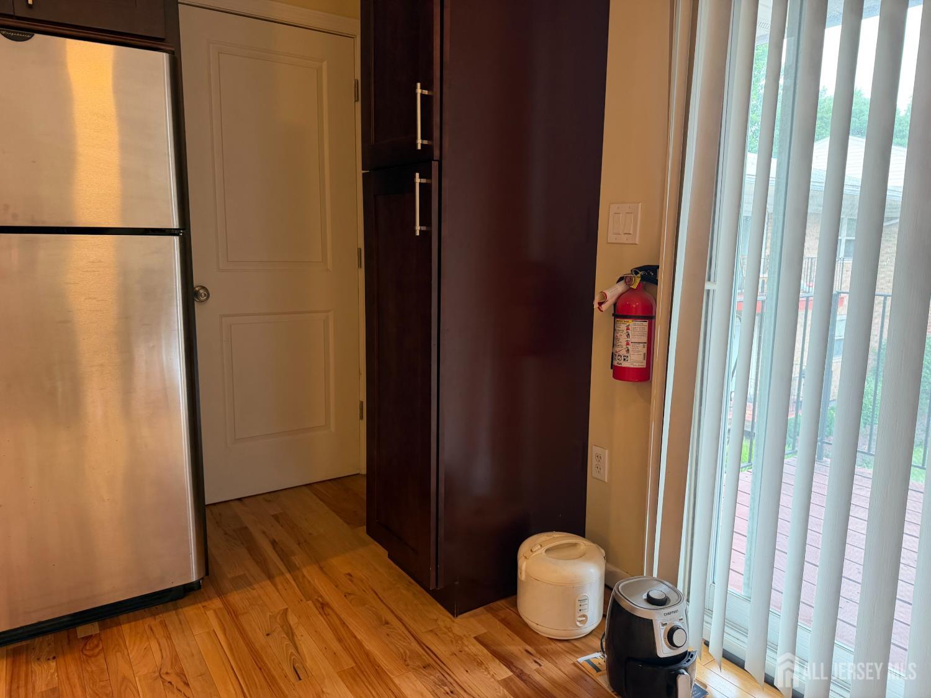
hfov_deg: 71.6
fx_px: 645
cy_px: 349
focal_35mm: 24
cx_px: 466
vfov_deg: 56.8
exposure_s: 1/60
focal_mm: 6.76
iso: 200
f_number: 1.78
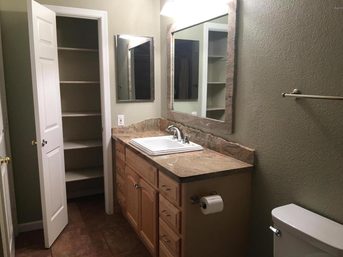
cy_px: 128
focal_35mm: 29
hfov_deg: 61.7
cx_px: 172
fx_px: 287
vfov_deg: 48.2
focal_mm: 4.15
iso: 25
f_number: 2.2
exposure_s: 1/15
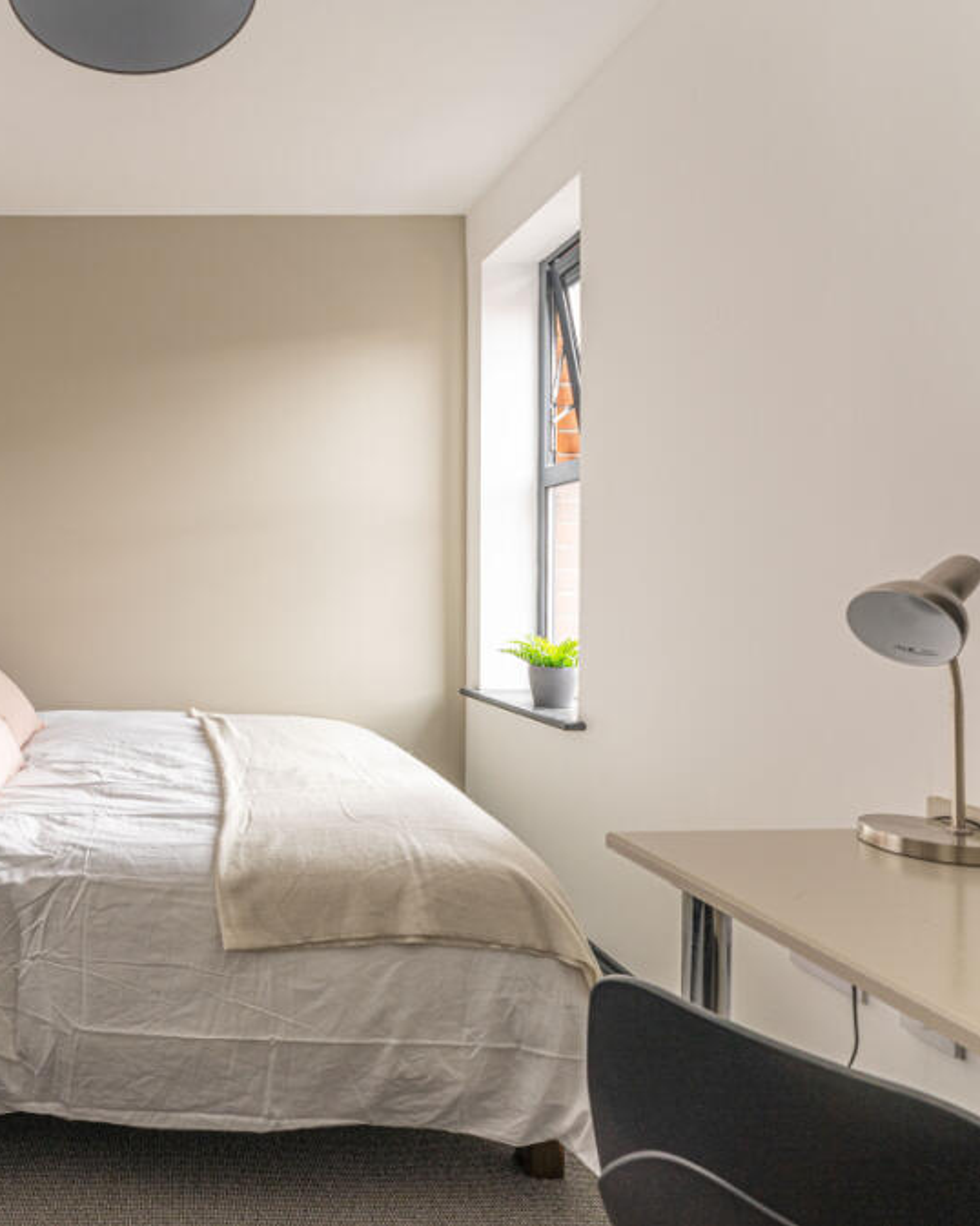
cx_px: 151
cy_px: 608
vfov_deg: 80.4
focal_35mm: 20
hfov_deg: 60.6
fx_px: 725
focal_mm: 14
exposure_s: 1/10
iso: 100
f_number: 6.3
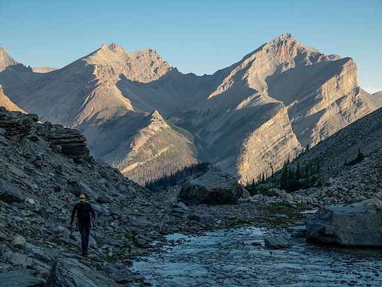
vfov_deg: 22.9
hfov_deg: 30.3
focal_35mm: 64
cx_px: 191
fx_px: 706
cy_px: 144
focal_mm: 32
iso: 200
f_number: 8
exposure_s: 1/80
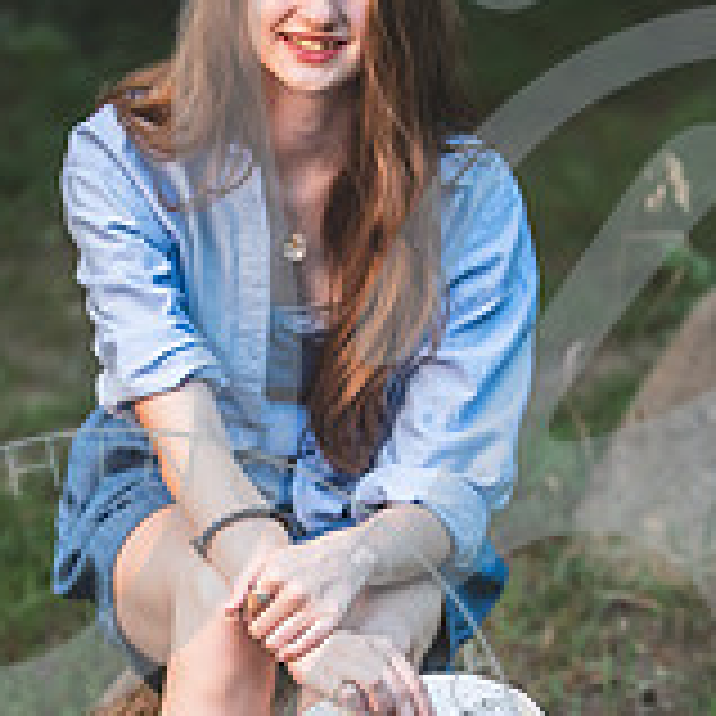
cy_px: 504
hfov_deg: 8.9
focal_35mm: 197
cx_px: 324
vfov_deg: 8.9
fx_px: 4610
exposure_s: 1/400
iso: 800
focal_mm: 82
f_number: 2.8
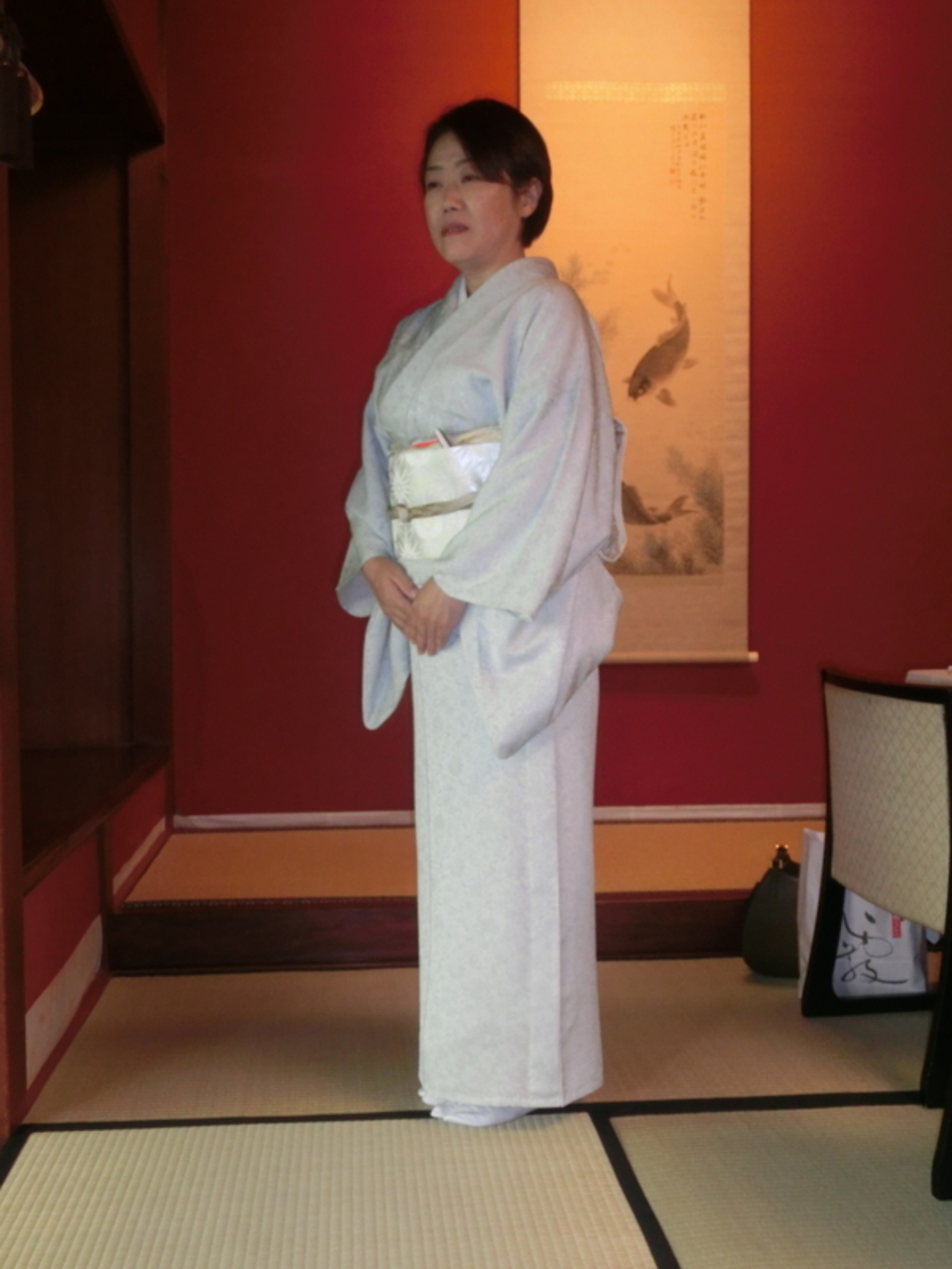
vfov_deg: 49.0
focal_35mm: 38
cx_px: 476
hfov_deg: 37.7
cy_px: 634
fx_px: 1393
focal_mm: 6.67
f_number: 3.9
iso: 400
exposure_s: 1/40
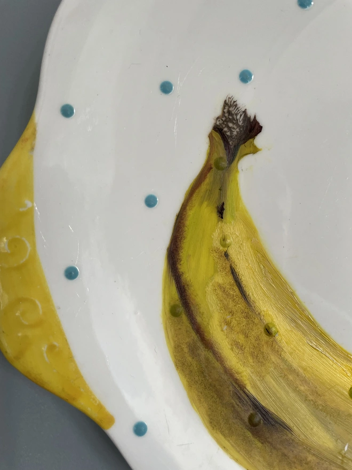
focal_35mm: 26
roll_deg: -3.2
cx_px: 176
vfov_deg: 67.3
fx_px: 353
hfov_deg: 53.1
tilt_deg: +0.2
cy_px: 235
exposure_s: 1/121
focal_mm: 4.2
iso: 100
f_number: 1.6
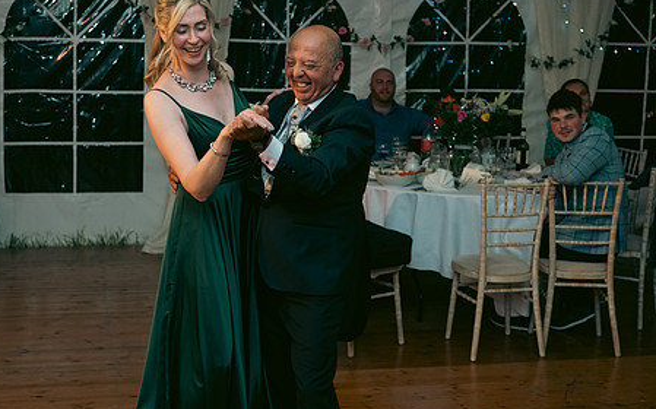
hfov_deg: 35.1
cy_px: 172
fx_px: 1036
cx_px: 310
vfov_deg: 22.3
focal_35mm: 58
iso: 800
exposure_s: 1/160
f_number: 3.5
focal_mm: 44
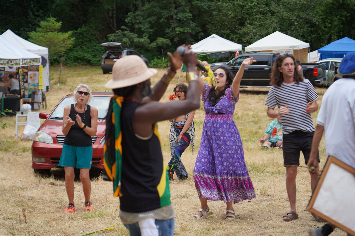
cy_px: 118
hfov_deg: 24.2
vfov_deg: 16.3
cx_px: 178
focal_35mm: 84
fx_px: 828
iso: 160
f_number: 4
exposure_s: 1/160
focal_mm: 84
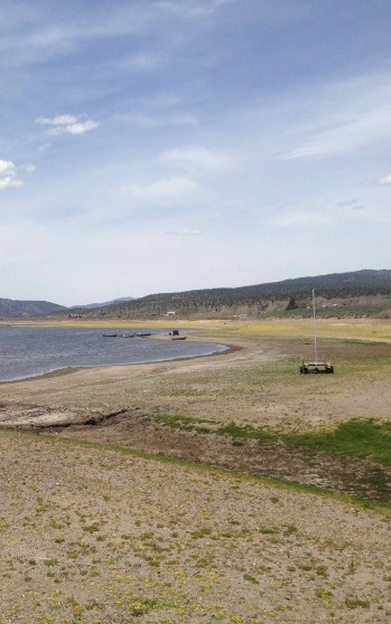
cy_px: 313
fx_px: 801
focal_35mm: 47
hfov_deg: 26.2
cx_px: 17
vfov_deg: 42.6
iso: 50
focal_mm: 4.12
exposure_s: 1/2584
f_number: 2.4
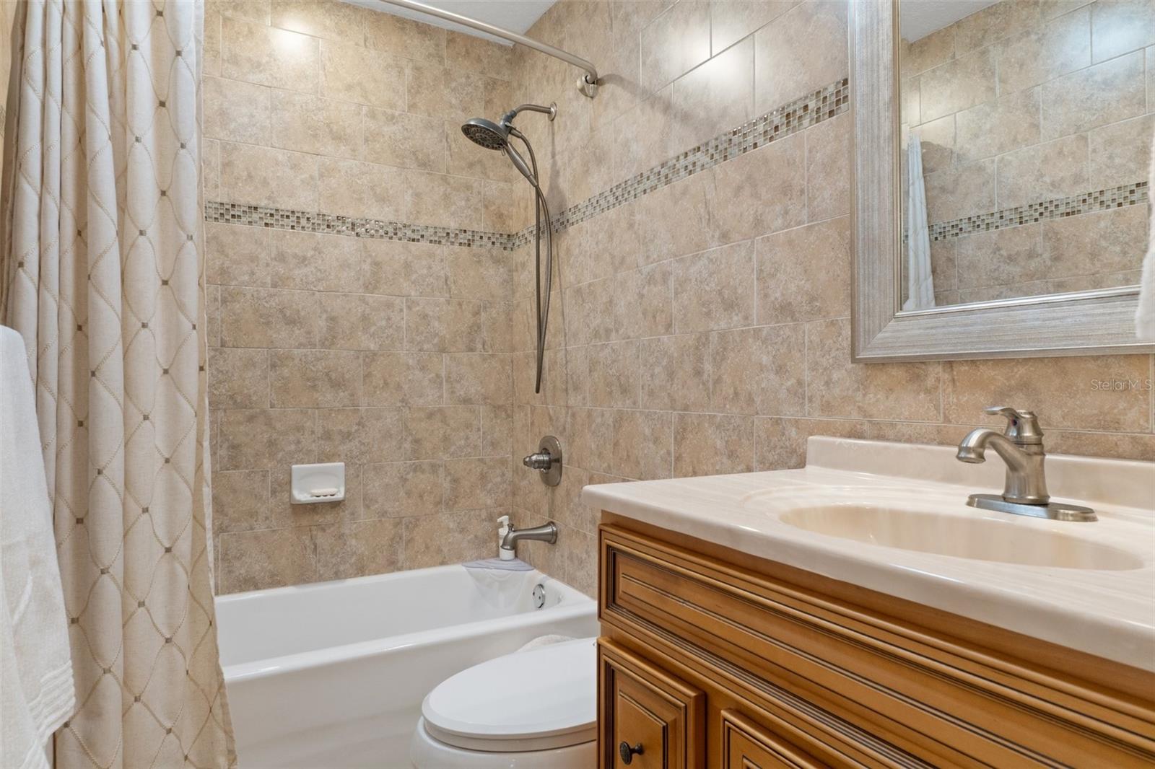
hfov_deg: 81.2
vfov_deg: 59.5
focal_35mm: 21
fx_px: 674
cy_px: 384
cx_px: 578
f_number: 8
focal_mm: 14
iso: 320
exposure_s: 1/3
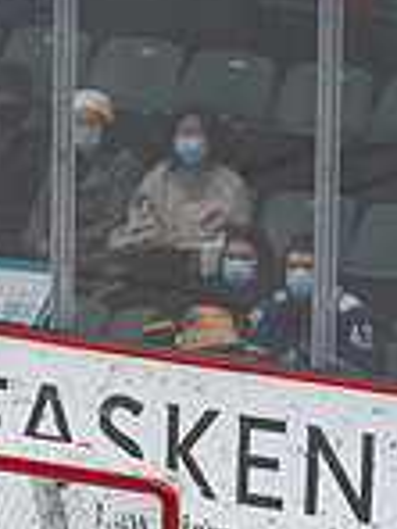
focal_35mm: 890
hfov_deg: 1.7
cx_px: -120
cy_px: 671
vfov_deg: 2.2
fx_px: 13610
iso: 1250
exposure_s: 1/800
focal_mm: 200
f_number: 4
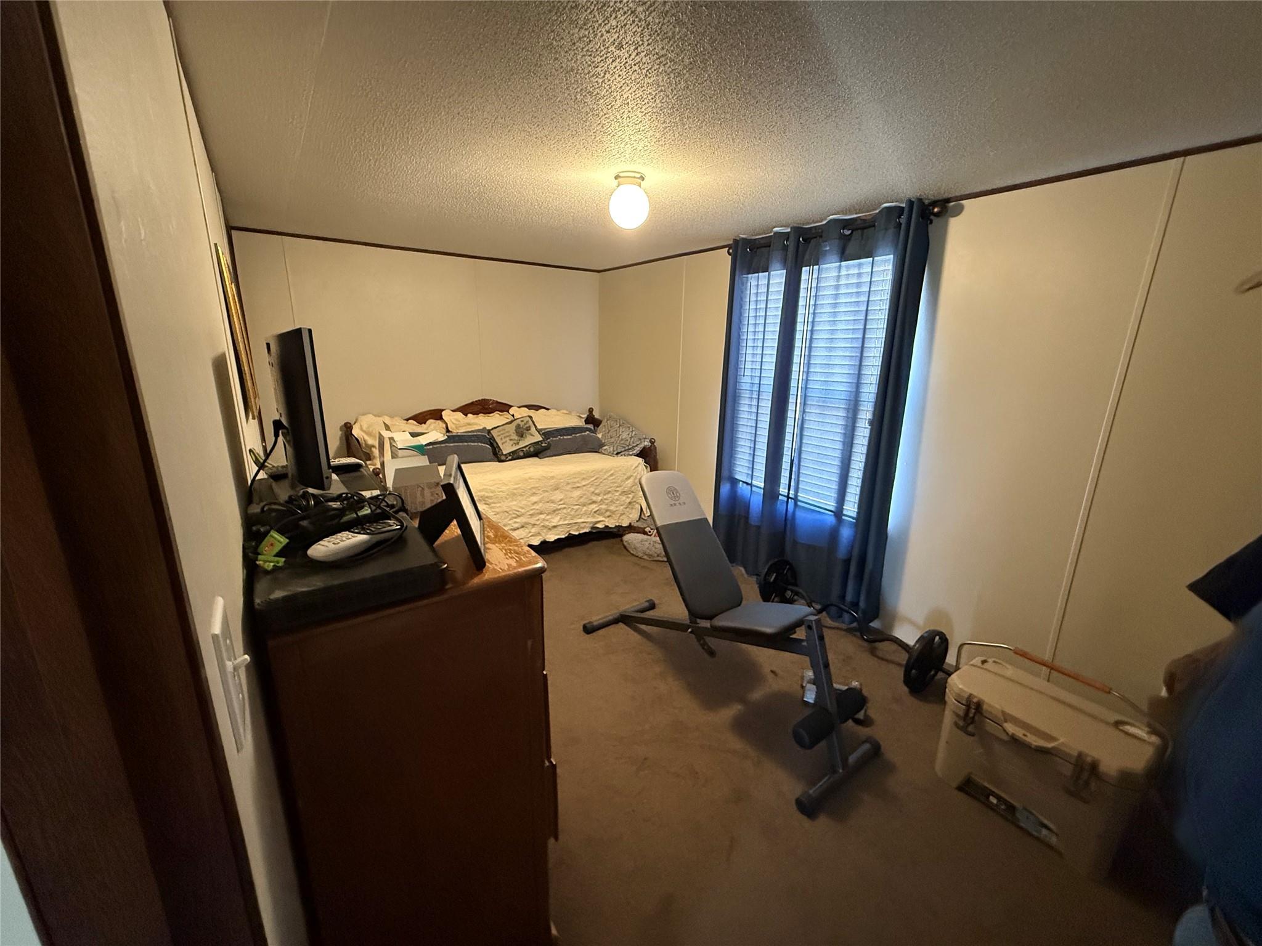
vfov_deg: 85.7
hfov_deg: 102.1
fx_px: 510
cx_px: 631
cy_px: 473
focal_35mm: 14
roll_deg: -0.7
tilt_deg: -13.2
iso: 1000
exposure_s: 1/60
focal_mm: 2.22
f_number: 2.2
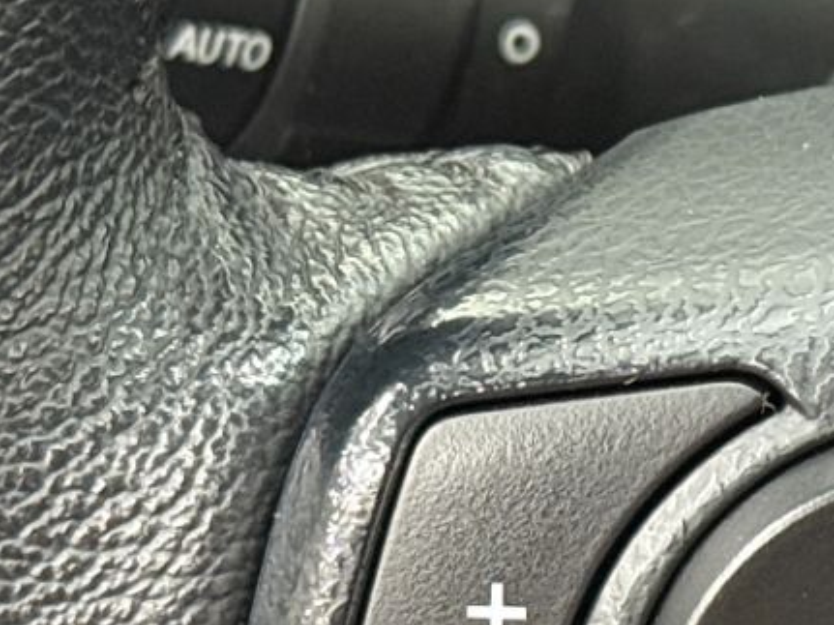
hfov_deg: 9.2
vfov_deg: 6.9
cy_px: 569
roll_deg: -1.2
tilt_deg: -35.7
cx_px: 879
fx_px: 5154
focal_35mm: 214
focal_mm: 6.76
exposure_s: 1/30
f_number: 1.78
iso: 640
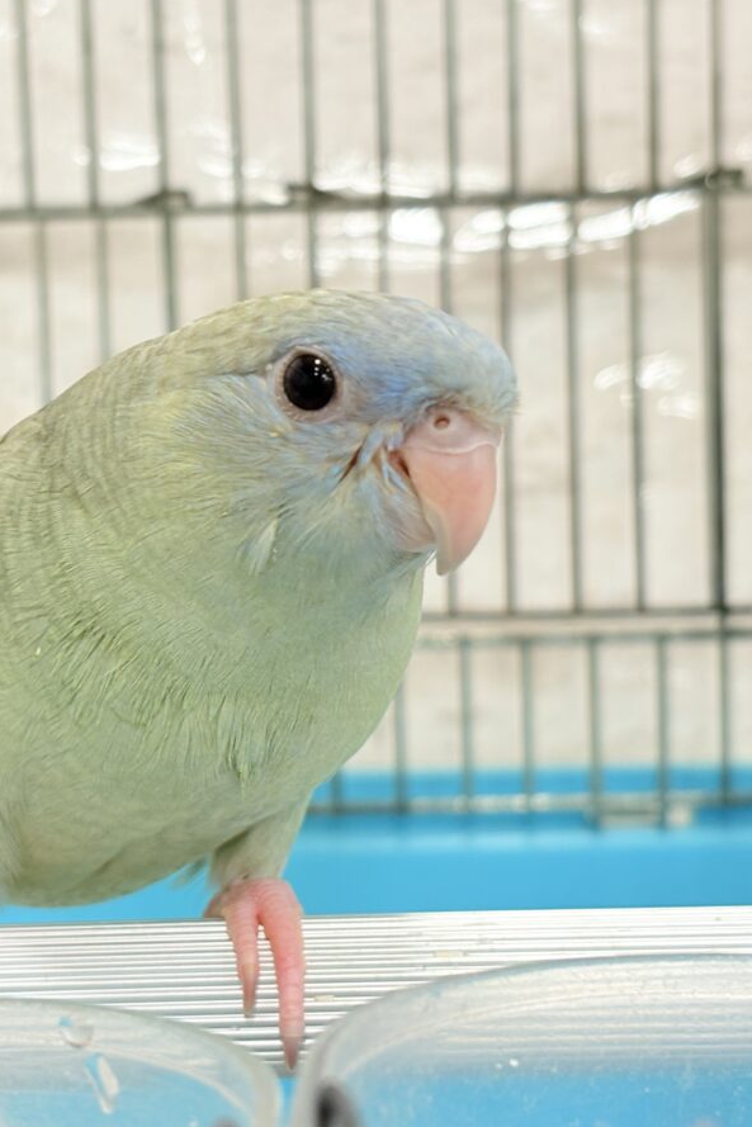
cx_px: 295
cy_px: 562
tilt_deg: -5.4
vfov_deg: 27.7
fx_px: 2286
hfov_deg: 18.7
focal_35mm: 73
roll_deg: +2.4
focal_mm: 5.96
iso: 50
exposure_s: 1/50
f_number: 1.6
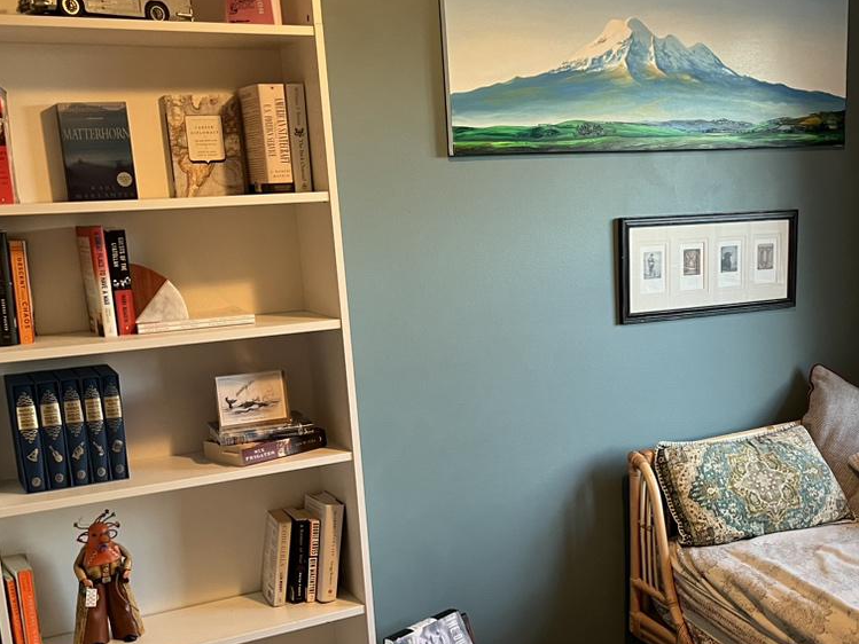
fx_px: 1117
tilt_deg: -11.4
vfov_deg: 32.0
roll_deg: +2.0
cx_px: 576
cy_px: 424
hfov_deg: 41.5
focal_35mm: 45
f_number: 1.6
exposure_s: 1/60
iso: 200
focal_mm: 5.1
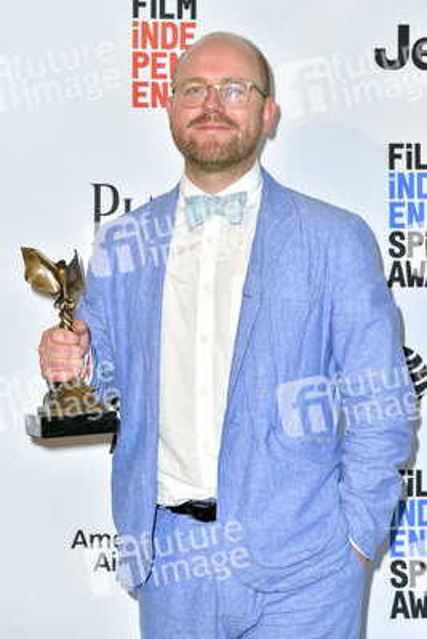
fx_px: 1244
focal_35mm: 70
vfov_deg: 28.8
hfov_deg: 19.5
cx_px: 214
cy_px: 320
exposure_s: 1/320
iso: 500
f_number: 6.3
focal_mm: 70
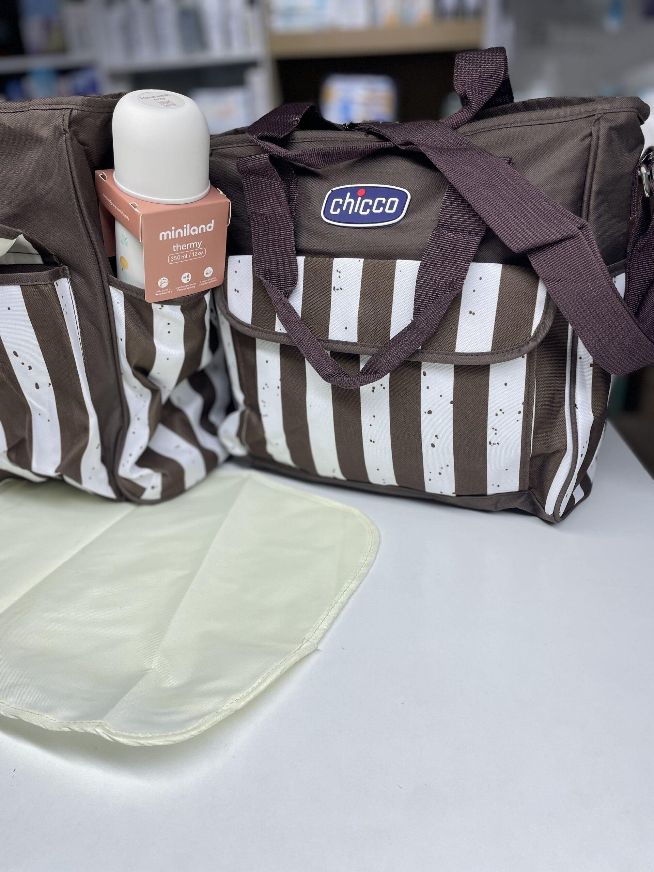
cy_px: 436
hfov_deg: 53.1
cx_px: 327
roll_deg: +2.2
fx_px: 655
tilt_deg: -24.8
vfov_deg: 67.3
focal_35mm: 26
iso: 50
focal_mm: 4.2
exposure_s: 1/370
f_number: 1.6
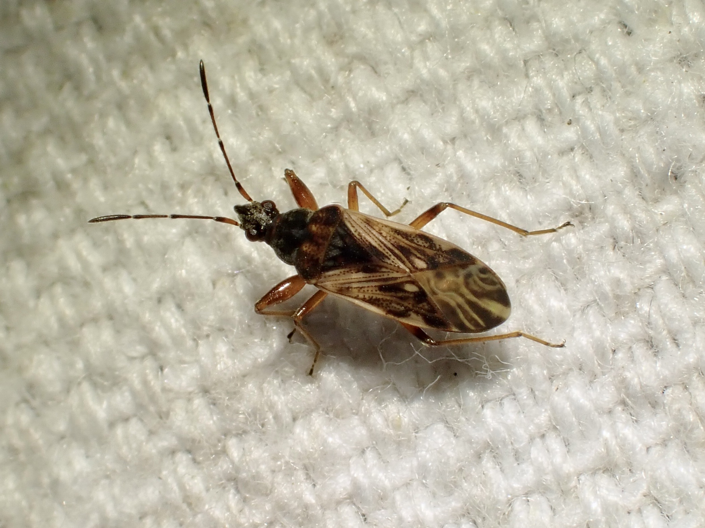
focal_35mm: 100
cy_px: 264
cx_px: 352
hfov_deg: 19.6
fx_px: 2036
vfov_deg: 14.8
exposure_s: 1/400
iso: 160
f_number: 6.3
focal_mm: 18
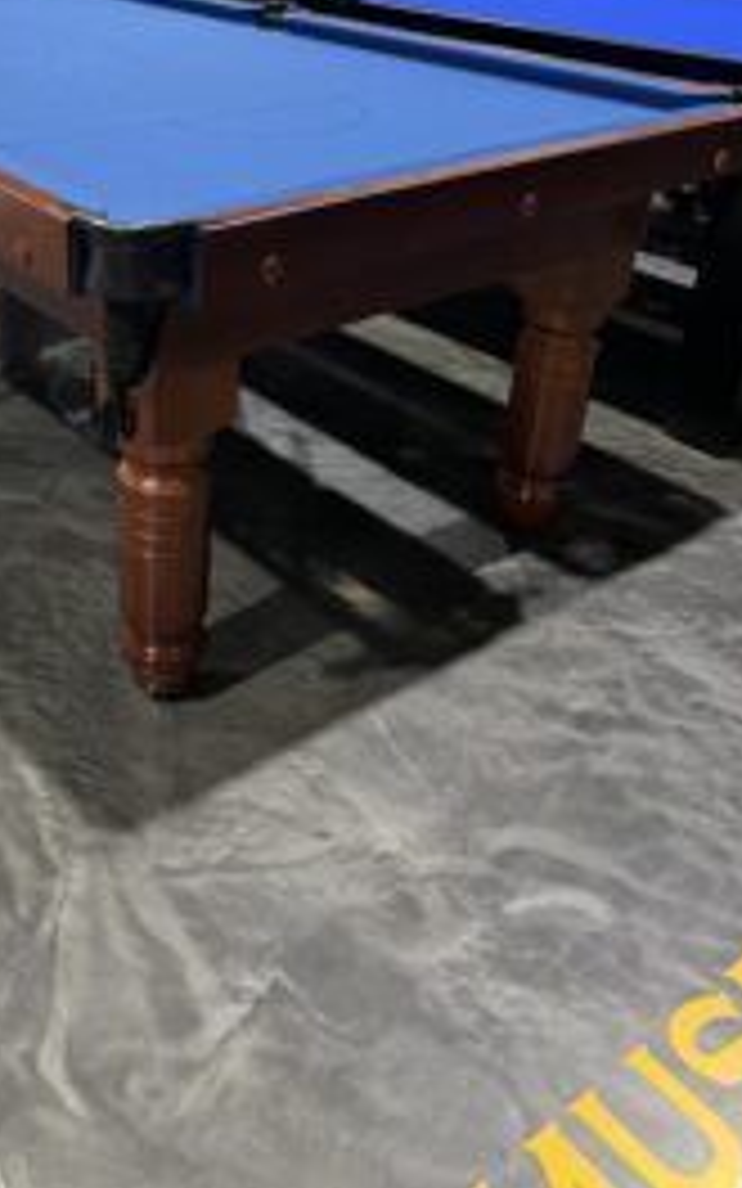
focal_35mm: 36
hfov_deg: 34.6
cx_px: 187
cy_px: 416
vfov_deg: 53.2
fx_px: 1165
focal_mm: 5.7
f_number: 1.5
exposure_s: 1/50
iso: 160
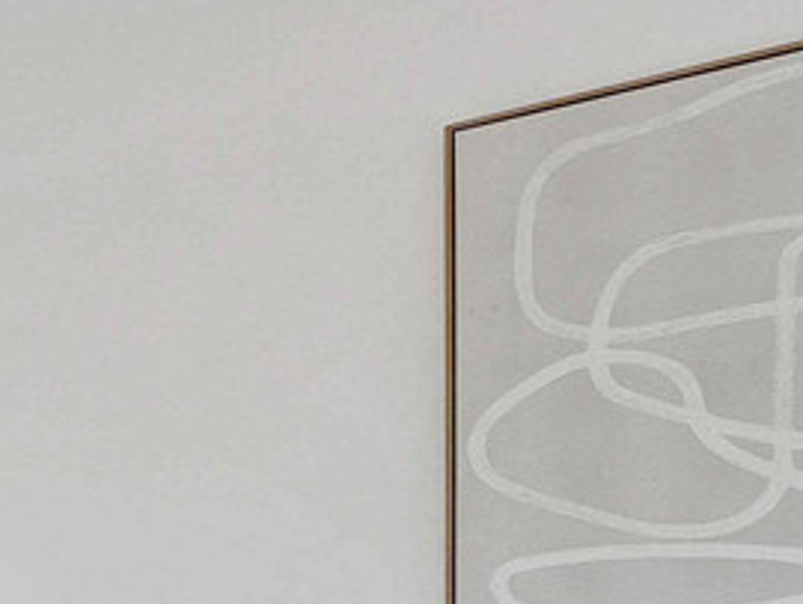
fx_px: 1997
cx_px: -1029
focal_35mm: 86
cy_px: 848
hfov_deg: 15.3
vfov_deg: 16.0
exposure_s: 1/50
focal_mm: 14
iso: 400
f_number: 10
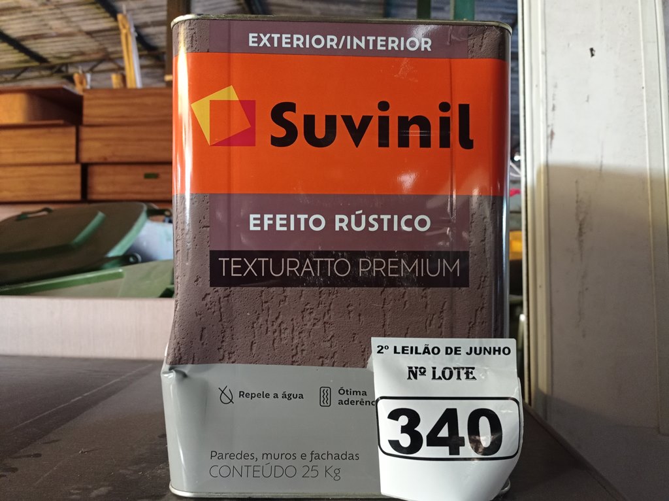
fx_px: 541
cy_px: 250
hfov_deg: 63.5
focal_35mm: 28
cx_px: 334
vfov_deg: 49.7
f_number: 1.79
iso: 538
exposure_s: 1/24
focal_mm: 4.7
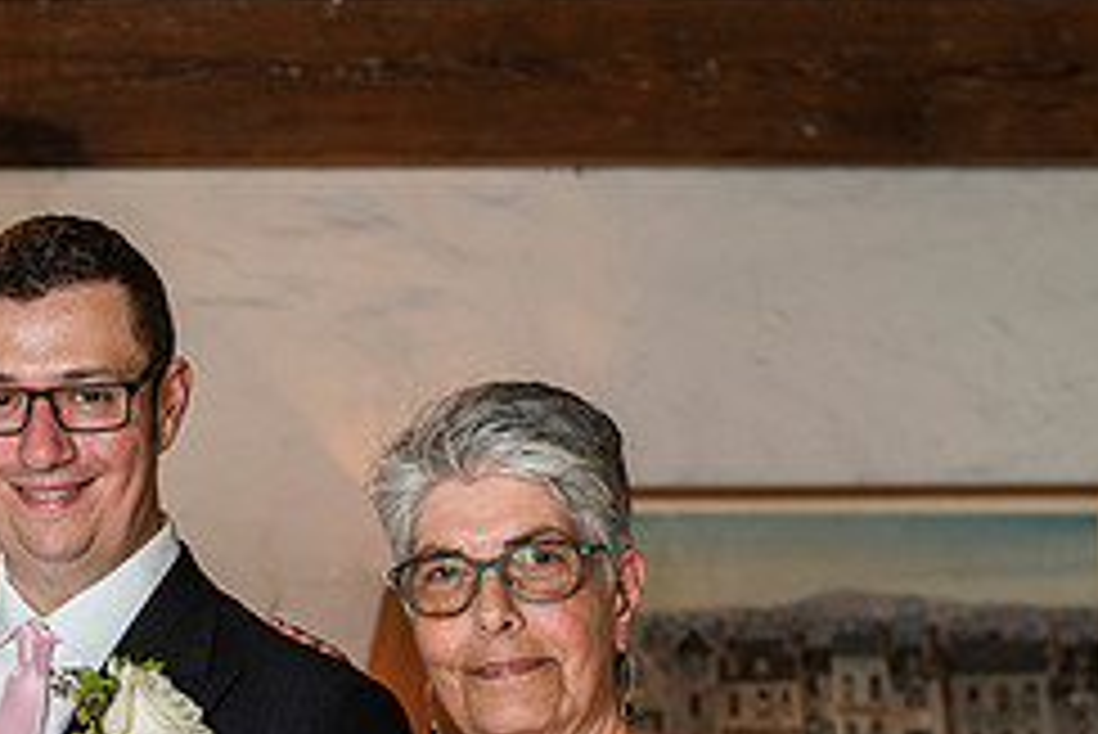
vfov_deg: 10.9
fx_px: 3815
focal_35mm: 125
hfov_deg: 16.1
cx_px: 77
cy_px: 704
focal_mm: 50
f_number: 3.5
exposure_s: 1/80
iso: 500
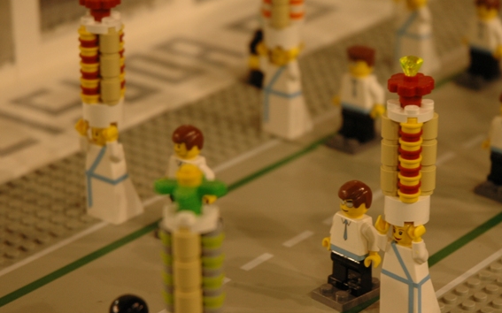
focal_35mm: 151
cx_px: 351
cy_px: 204
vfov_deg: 8.7
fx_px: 2065
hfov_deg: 13.8
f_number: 4.5
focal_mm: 70
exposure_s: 1/60
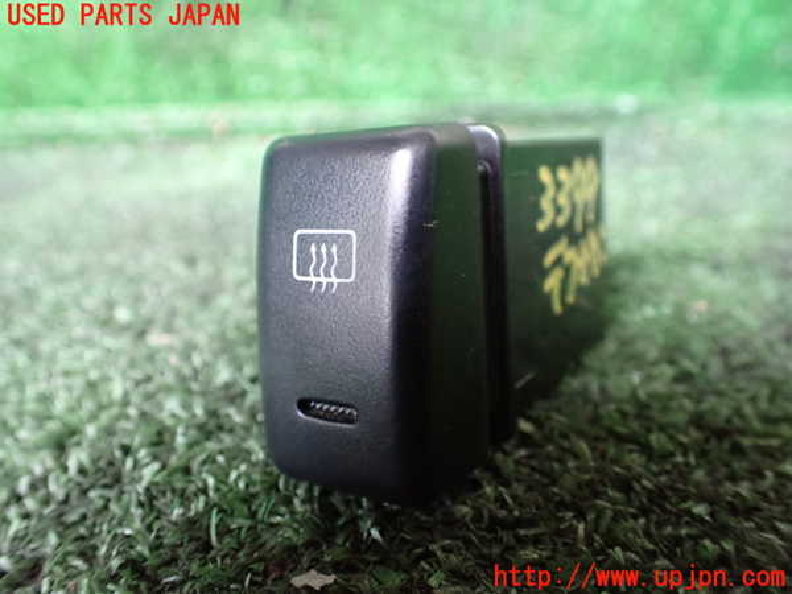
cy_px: 297
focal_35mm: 30
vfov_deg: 46.8
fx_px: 686
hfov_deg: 60.0
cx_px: 396
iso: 1250
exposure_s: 1/30
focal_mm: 5.4
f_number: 2.3
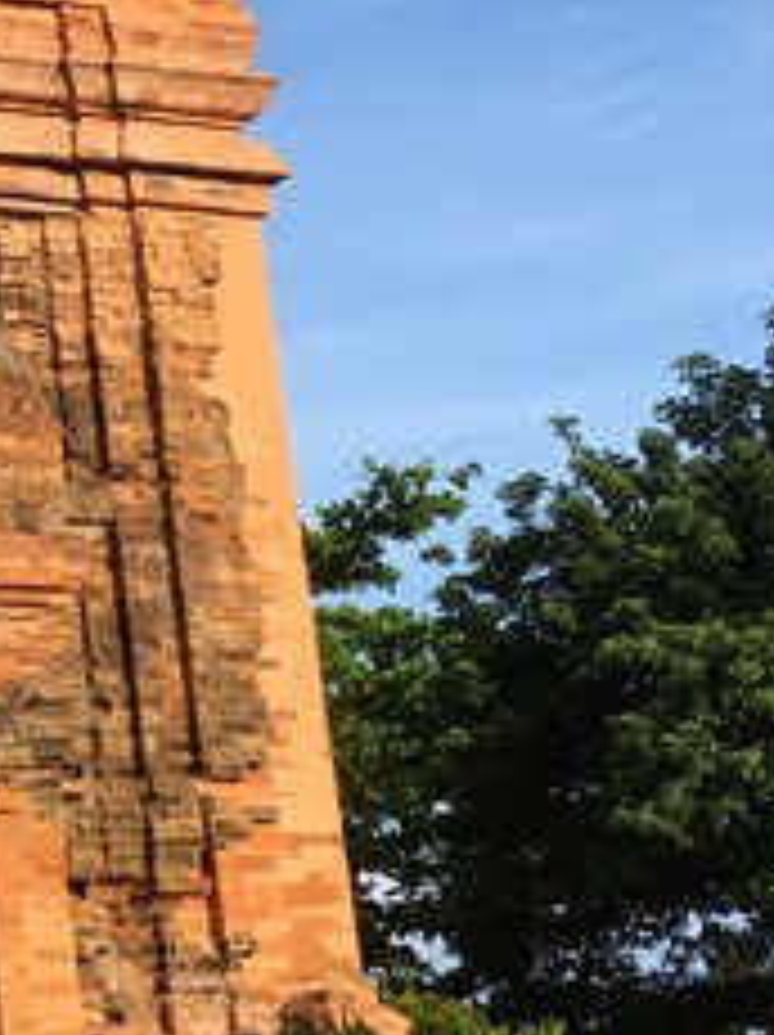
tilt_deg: +15.9
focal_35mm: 101
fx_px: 3017
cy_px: 392
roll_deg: +3.3
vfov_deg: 19.4
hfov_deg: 13.5
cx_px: -477
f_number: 2.2
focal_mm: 4.15
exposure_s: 1/810
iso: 25
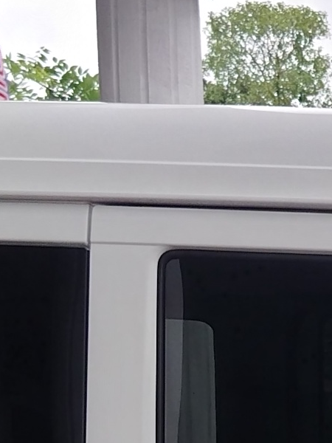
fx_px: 2046
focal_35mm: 160
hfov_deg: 8.8
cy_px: 681
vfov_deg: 11.8
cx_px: 626
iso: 100
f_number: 1.75
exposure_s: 1/847
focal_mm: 5.25
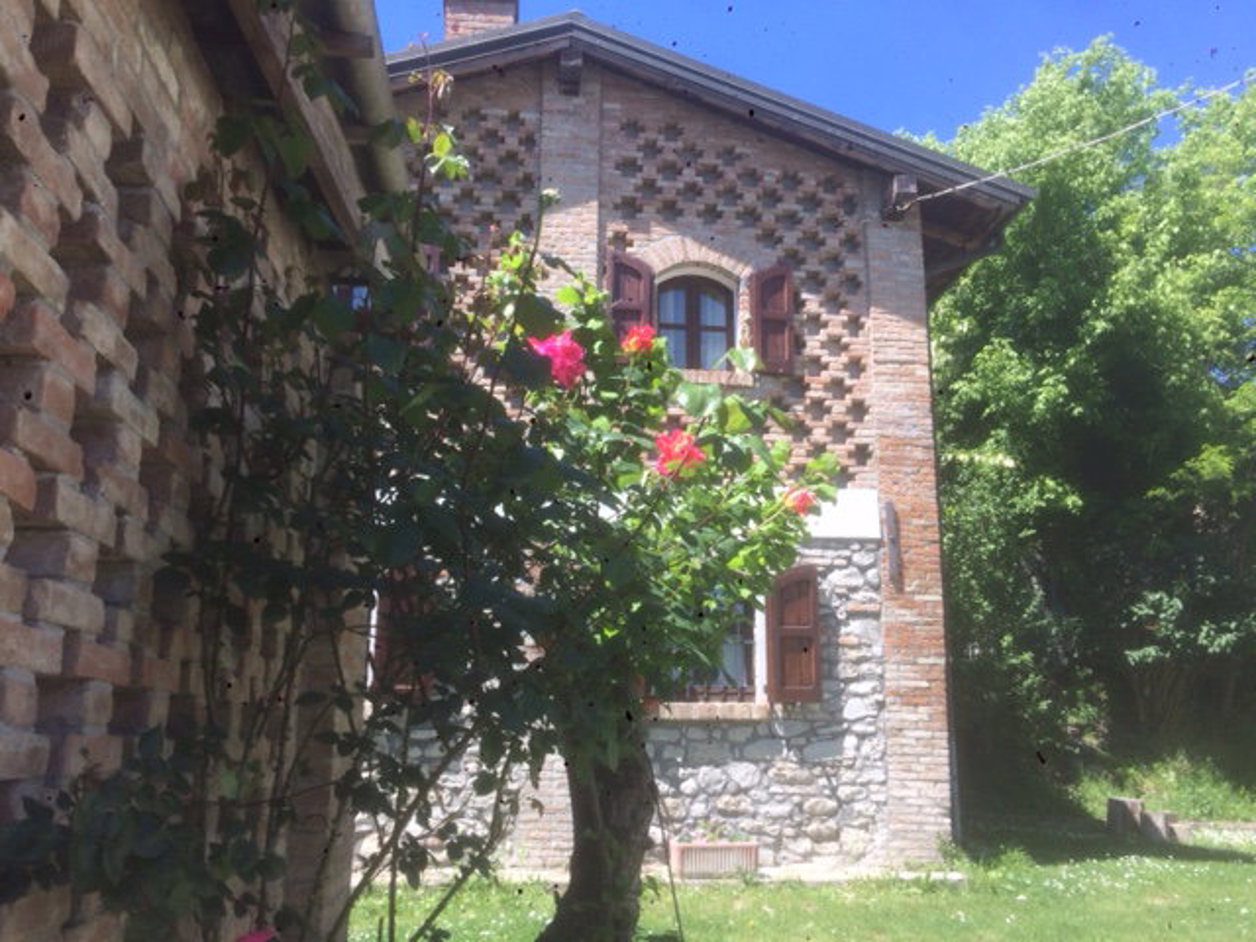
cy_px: 471
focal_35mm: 29
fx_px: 1052
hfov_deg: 61.7
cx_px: 628
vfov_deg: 48.2
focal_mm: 4.15
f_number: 2.2
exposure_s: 1/672
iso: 32
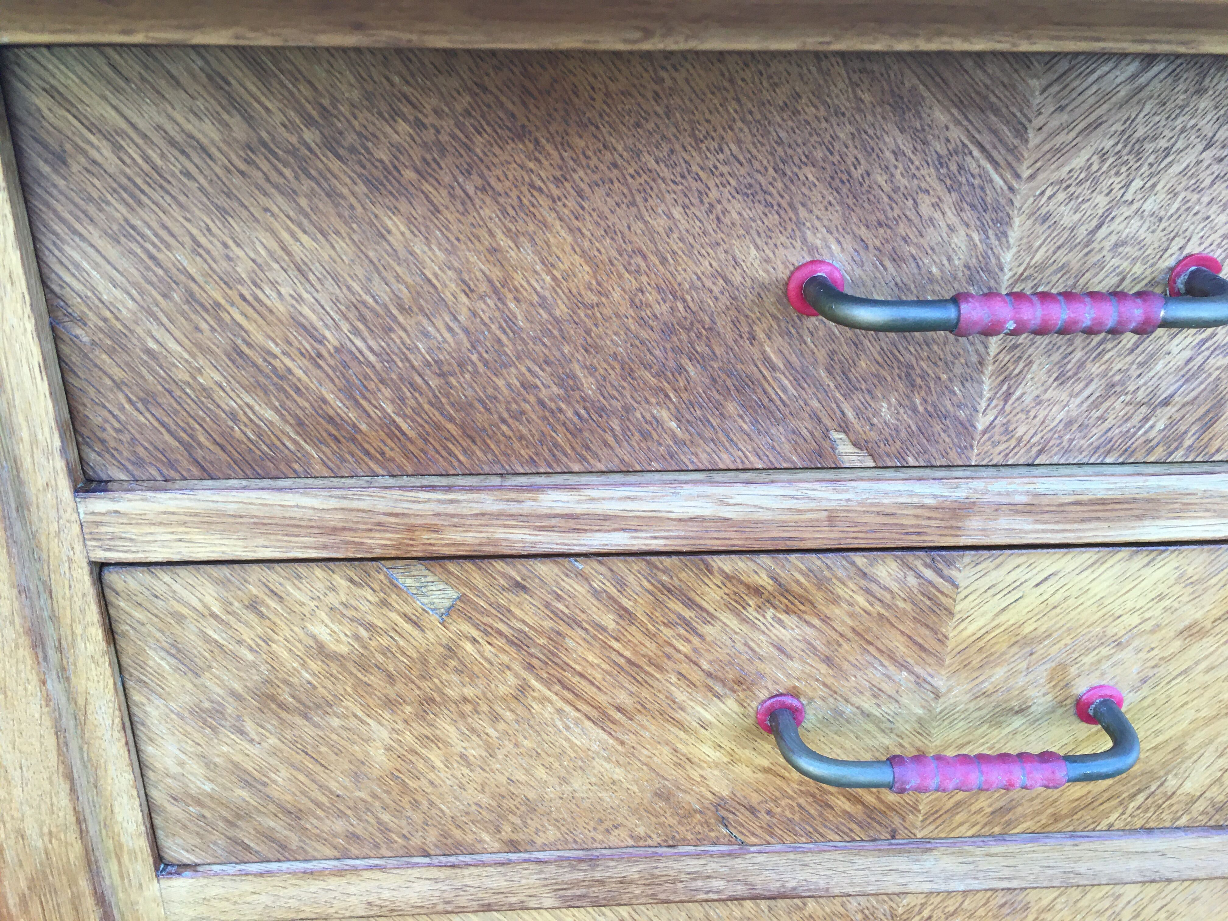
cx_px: 614
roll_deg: -0.3
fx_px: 1029
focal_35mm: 29
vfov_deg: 48.2
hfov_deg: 61.7
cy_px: 460
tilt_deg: -23.7
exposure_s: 1/33
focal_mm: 4.15
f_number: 2.2
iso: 40
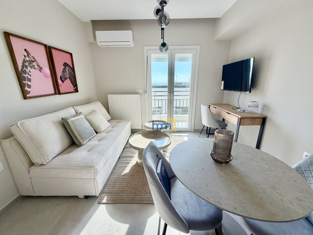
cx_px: 156
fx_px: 127
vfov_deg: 85.7
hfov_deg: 102.1
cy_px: 118
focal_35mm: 14
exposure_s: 1/191
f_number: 2.2
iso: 50
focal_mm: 2.22
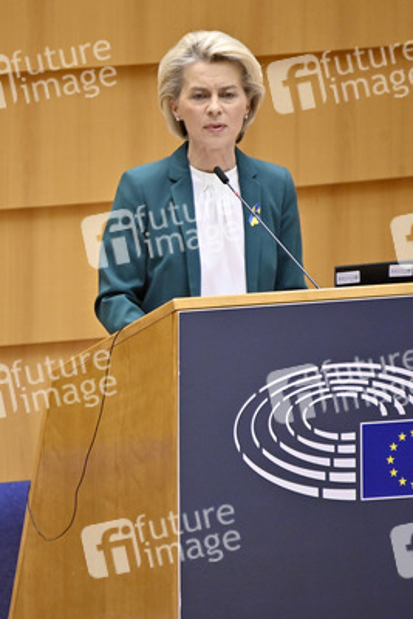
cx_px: 206
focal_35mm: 500
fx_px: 8596
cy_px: 310
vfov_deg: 4.1
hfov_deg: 2.8
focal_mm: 500
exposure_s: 1/250
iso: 3200
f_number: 6.3
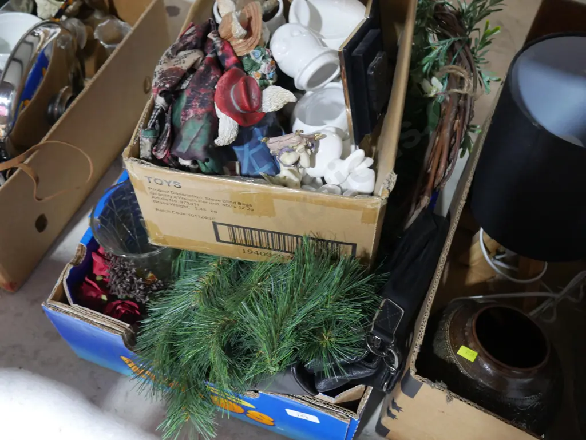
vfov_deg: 37.8
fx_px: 644
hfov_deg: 49.0
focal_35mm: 38
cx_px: 293
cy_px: 220
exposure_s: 1/60
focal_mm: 19
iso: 2000
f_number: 4.1
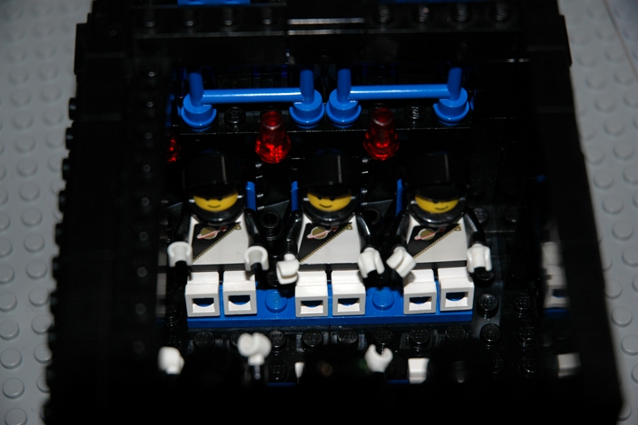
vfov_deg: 13.0
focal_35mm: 105
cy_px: 212
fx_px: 1860
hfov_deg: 19.5
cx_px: 319
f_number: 4.5
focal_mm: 70
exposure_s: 1/60
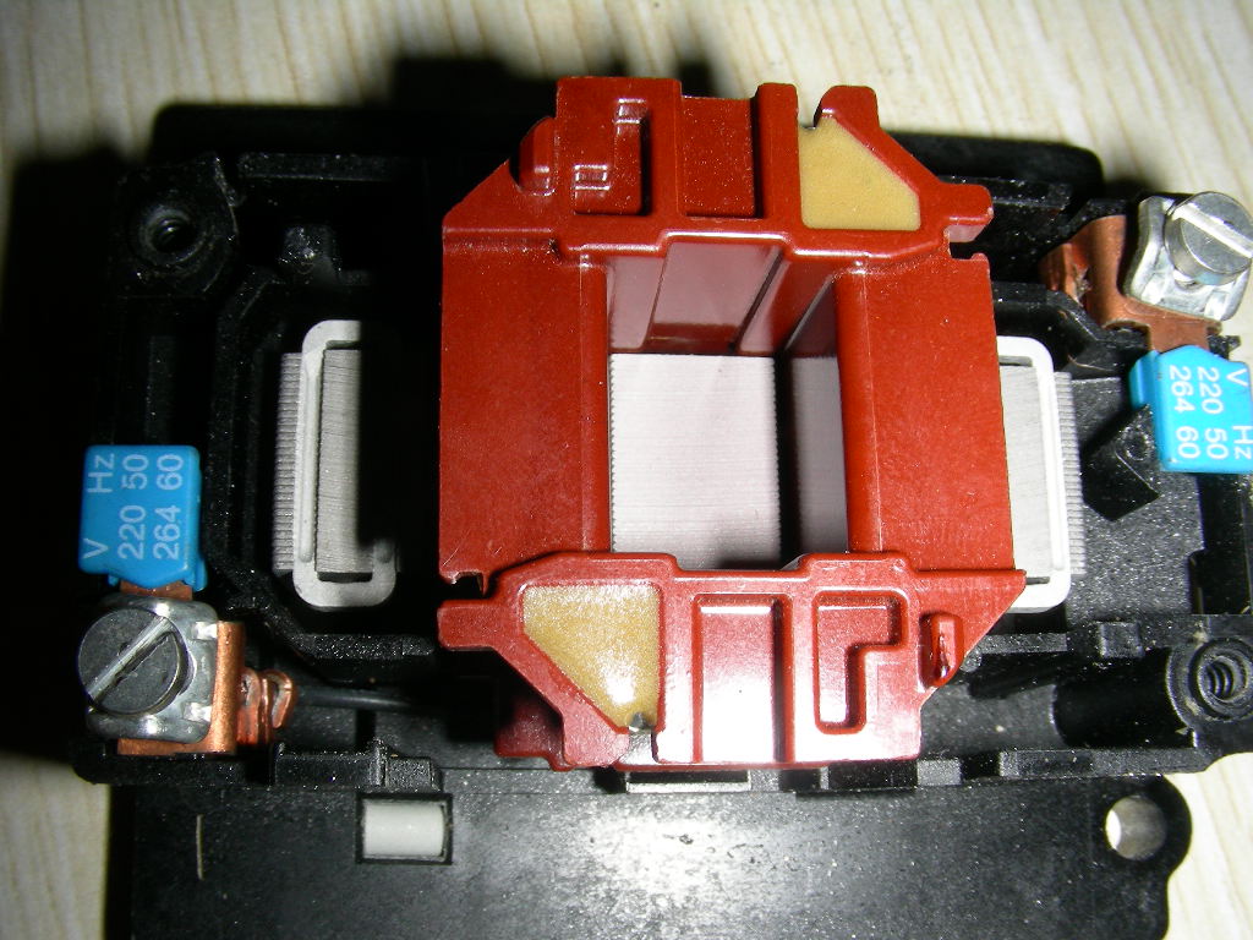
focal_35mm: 38
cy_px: 470
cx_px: 626
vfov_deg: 37.7
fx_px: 1375
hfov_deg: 49.0
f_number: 6.8
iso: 50
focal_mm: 6.3
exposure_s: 1/60.1
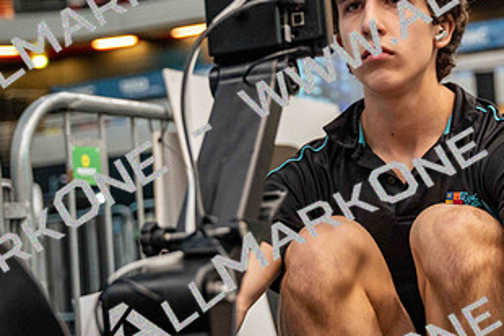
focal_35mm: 71
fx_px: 994
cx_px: 439
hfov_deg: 27.6
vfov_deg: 19.2
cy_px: 123
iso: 2500
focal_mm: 38
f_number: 2.8
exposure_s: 1/200
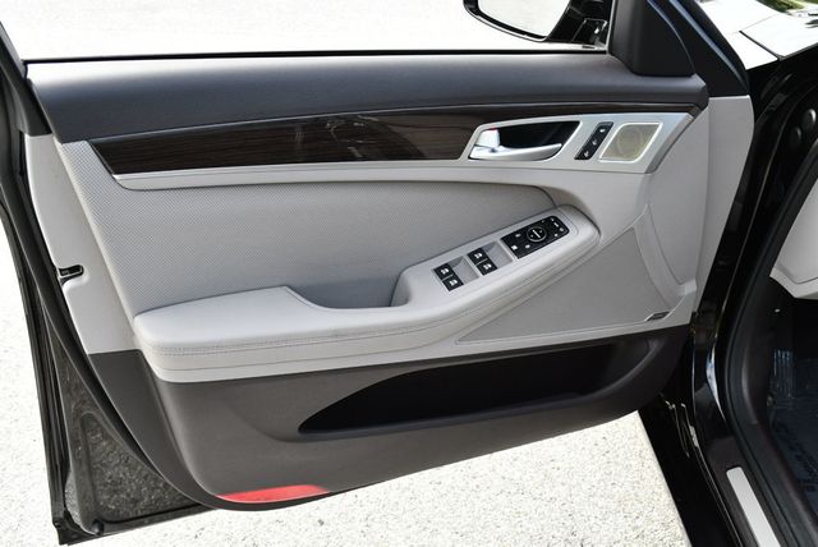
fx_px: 819
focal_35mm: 36
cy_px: 274
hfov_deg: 53.1
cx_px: 409
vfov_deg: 36.9
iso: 400
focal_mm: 18
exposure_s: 1/250
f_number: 5.6
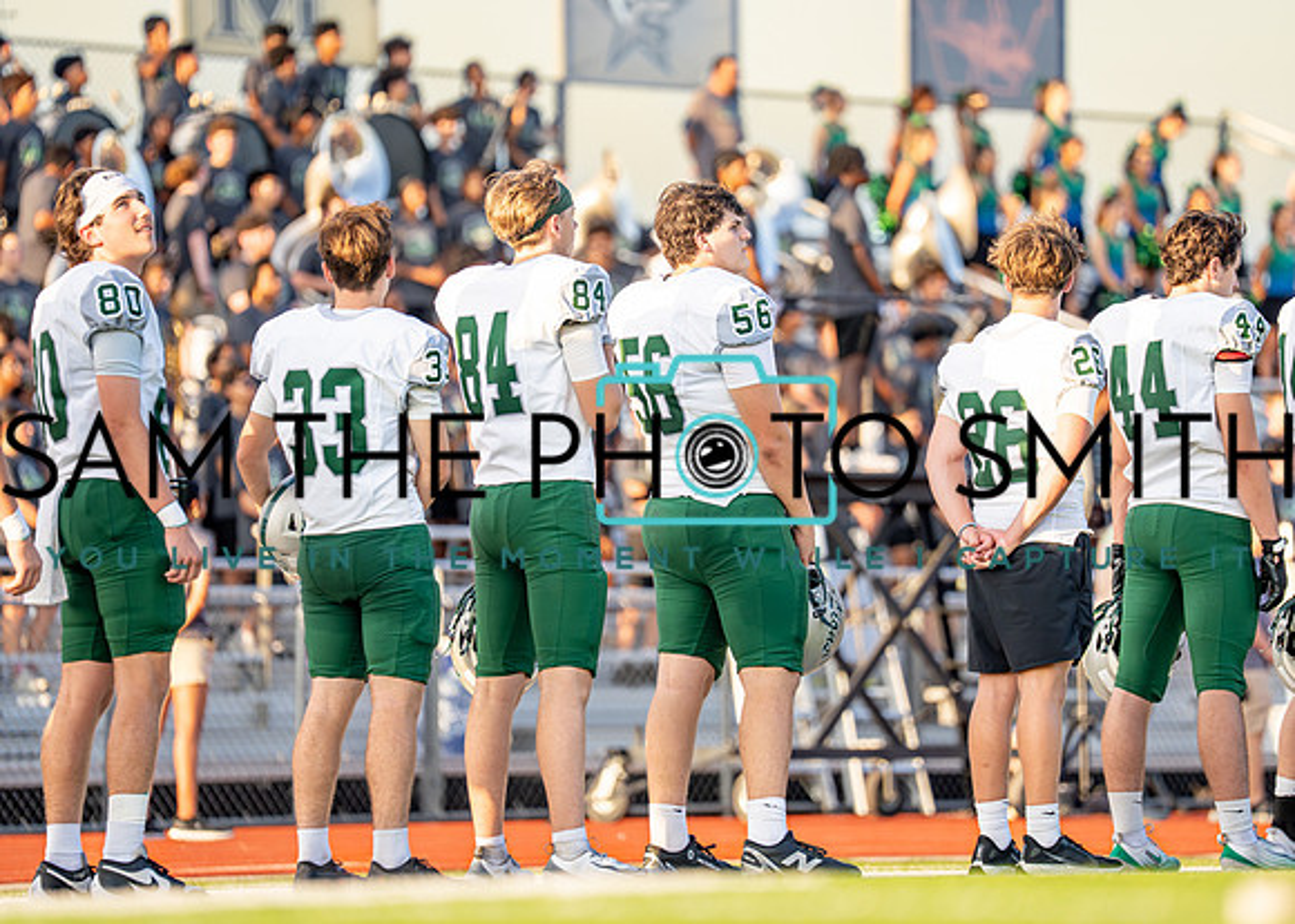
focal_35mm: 227
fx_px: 8351
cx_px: 695
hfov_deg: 8.9
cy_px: 415
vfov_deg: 6.3
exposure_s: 1/2000
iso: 320
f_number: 2.8
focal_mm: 188
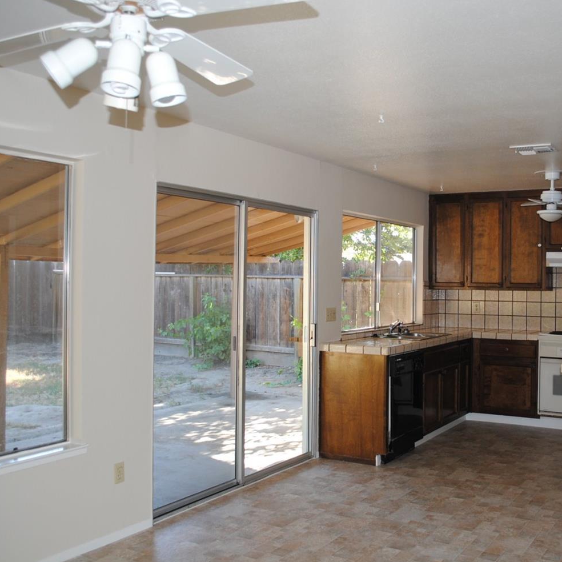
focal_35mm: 35
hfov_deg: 46.5
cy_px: 277
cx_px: 370
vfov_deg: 47.2
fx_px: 643
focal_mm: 18
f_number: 3.5
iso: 200
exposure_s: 1/60
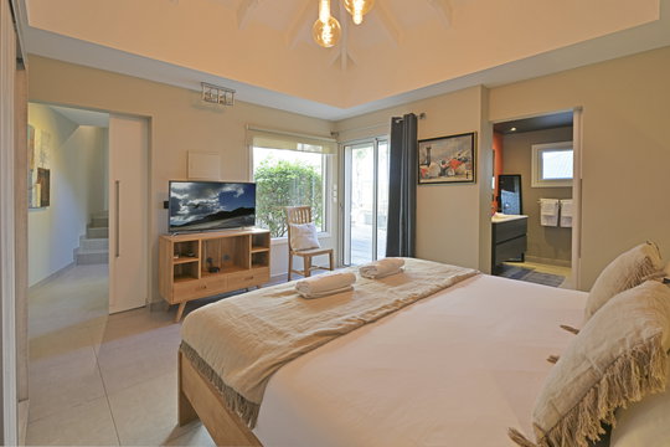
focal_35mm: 16
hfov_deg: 96.7
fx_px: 298
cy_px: 224
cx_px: 335
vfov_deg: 73.7
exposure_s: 1/13
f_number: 13
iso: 250
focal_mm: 16
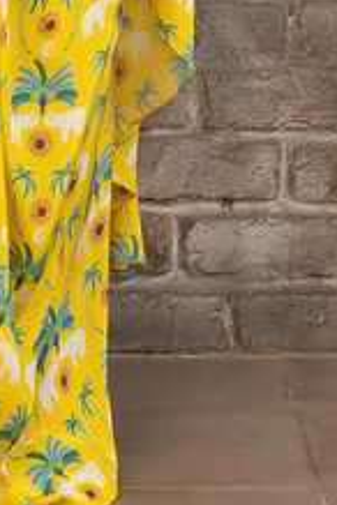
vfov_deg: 10.0
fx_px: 2864
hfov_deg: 6.7
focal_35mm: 204
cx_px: -9
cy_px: -27
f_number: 8
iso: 250
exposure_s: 1/125
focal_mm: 85
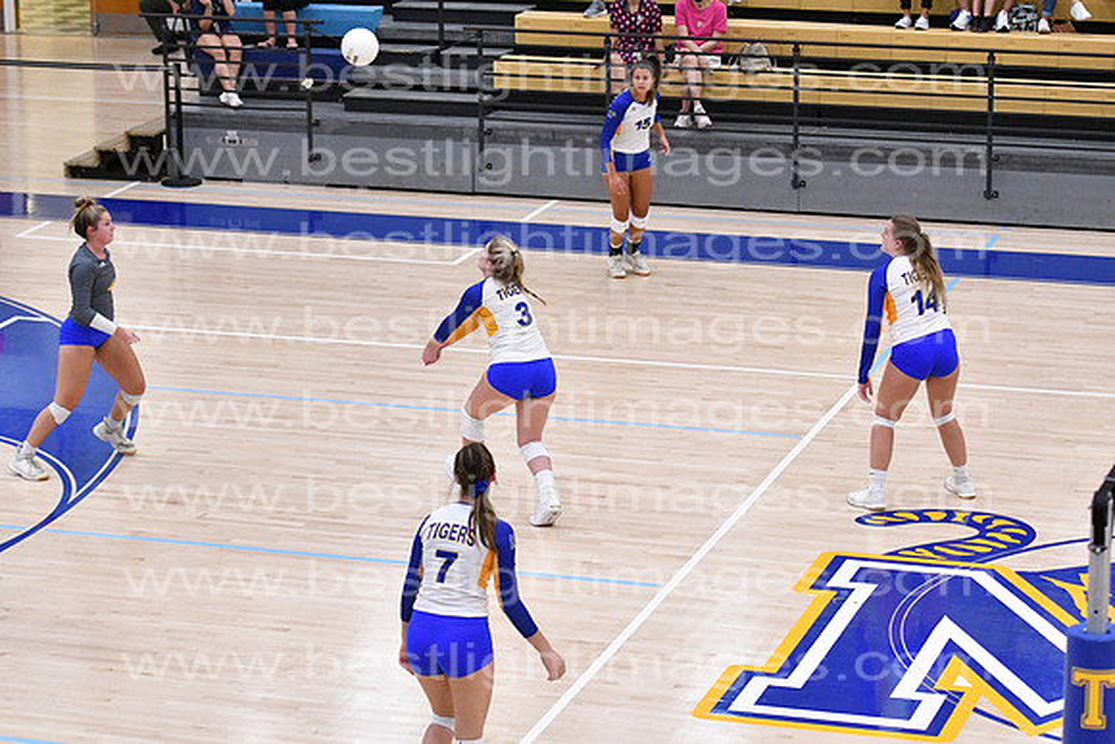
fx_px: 3253
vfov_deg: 13.0
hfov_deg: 19.5
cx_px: 558
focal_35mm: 105
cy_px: 372
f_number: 3.2
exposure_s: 1/1000
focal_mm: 70
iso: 6400
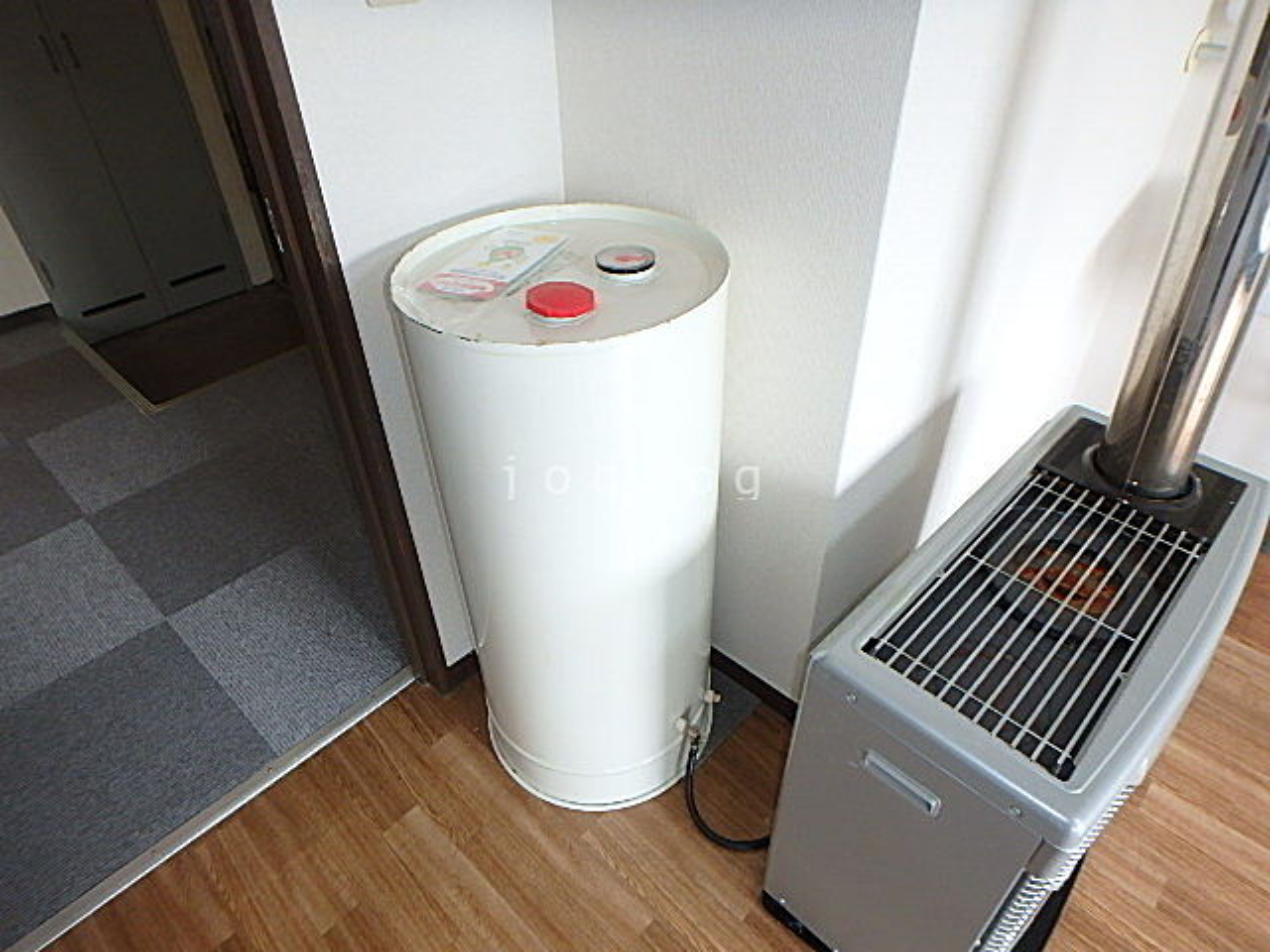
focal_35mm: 21
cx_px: 635
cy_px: 476
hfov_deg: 79.0
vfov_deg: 63.4
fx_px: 770
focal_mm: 3.7
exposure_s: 1/40
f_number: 3.5
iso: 200
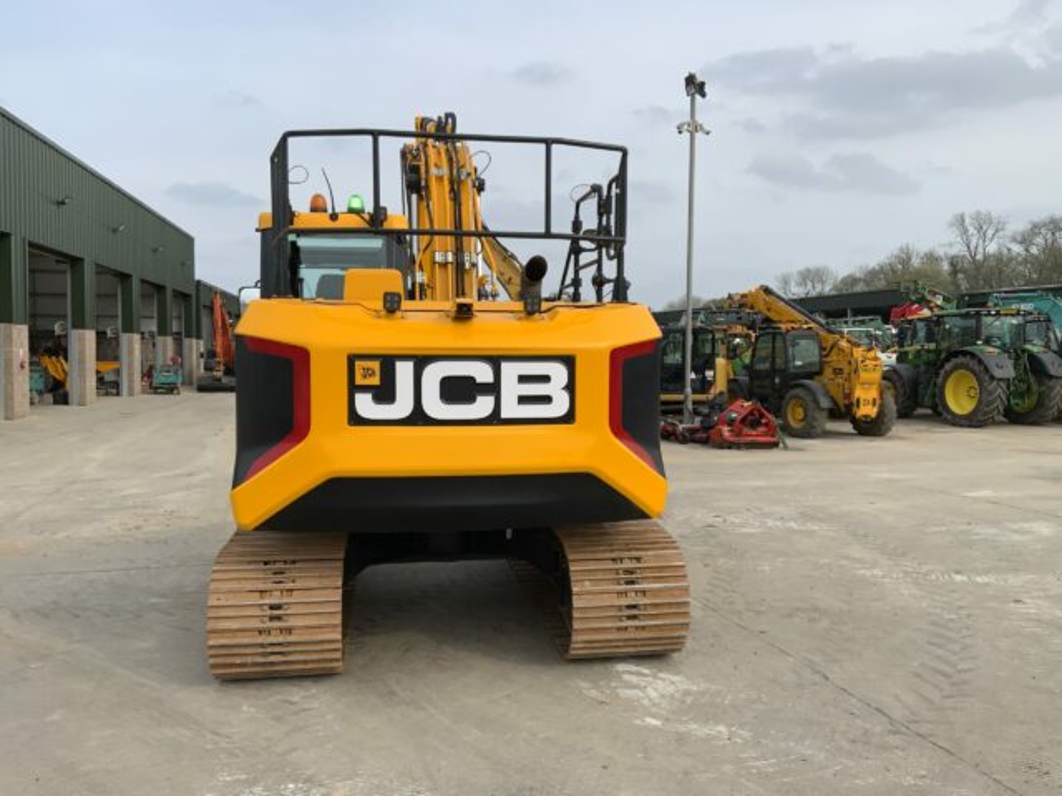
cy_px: 398
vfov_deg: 48.2
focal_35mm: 29
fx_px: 890
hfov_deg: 61.7
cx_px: 531
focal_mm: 3
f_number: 1.8
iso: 16
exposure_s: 1/1490
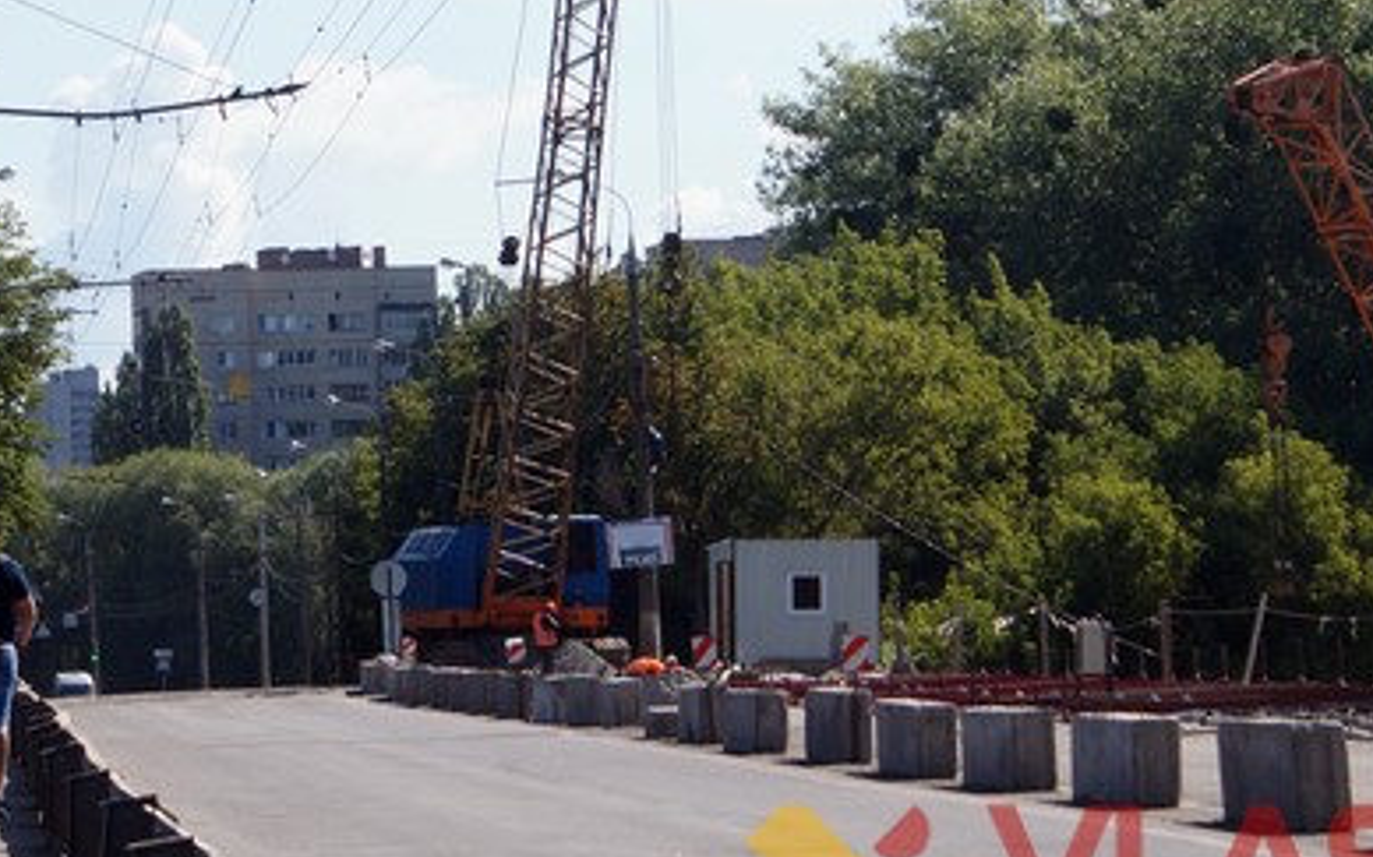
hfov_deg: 12.7
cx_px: 533
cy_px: 386
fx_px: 6173
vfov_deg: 7.9
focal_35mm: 165
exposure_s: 1/250
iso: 100
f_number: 8
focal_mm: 60
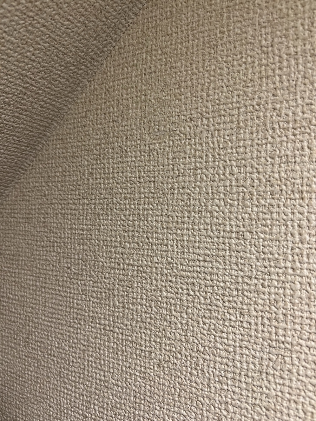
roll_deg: -1.9
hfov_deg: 53.1
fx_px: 316
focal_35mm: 26
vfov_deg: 67.3
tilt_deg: +1.2
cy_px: 210
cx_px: 158
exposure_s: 1/50
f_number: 1.5
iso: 125
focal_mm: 5.7
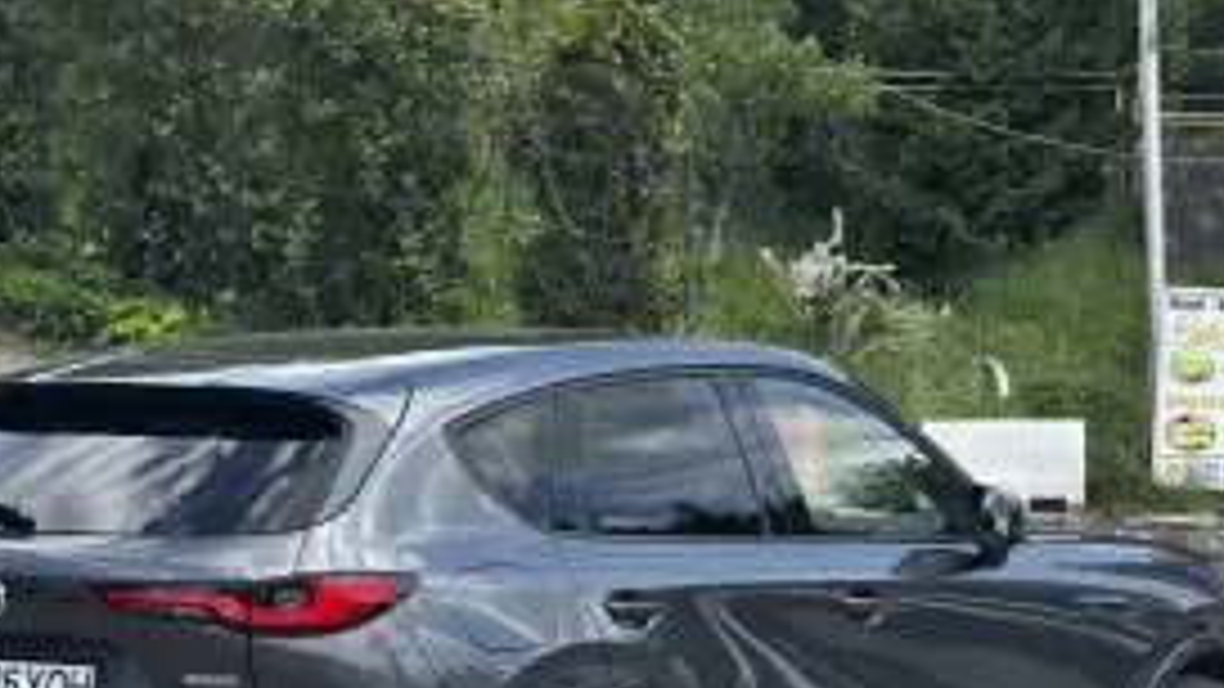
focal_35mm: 173
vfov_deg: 7.0
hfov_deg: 12.4
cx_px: 558
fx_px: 5615
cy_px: 598
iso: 50
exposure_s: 1/493
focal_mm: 15.66
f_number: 2.8
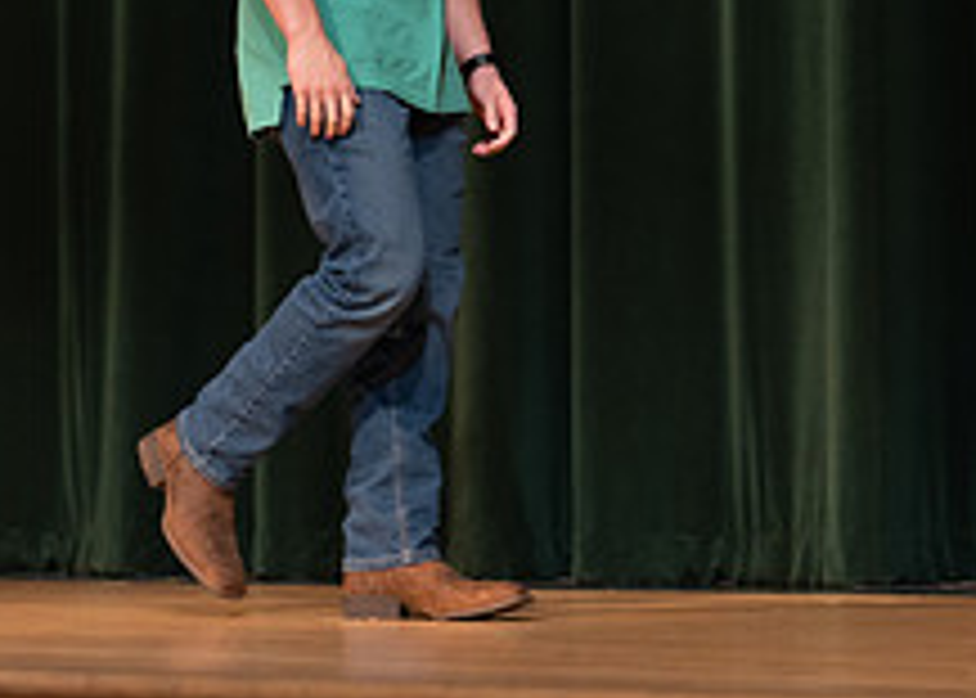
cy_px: -43
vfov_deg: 8.7
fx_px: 4574
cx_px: 404
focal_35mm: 165
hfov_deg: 12.2
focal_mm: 50
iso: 500
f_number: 1.2
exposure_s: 1/320
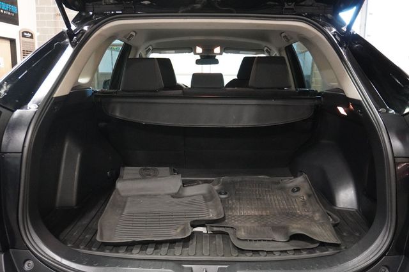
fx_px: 358
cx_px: 204
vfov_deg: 41.7
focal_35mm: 32
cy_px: 136
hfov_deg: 59.5
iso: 6400
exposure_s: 1/50
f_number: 4
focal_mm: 21
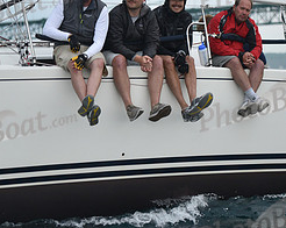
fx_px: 1724
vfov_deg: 7.6
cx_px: 138
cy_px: 58
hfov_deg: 9.5
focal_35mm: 204
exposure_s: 1/640
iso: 500
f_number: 2.8
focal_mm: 92
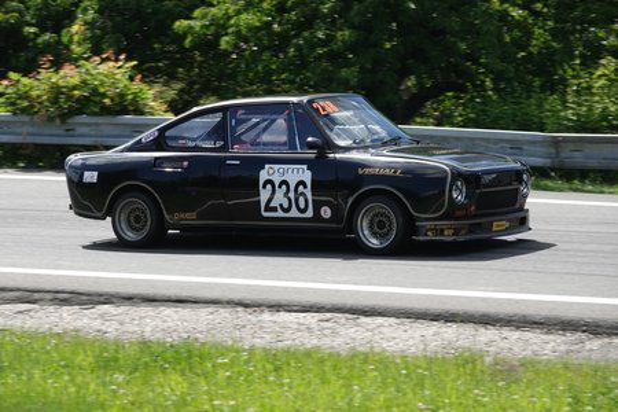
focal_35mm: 154
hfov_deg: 13.3
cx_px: 309
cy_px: 206
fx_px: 2643
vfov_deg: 8.9
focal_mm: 56.39
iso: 125
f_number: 4
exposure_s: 1/800
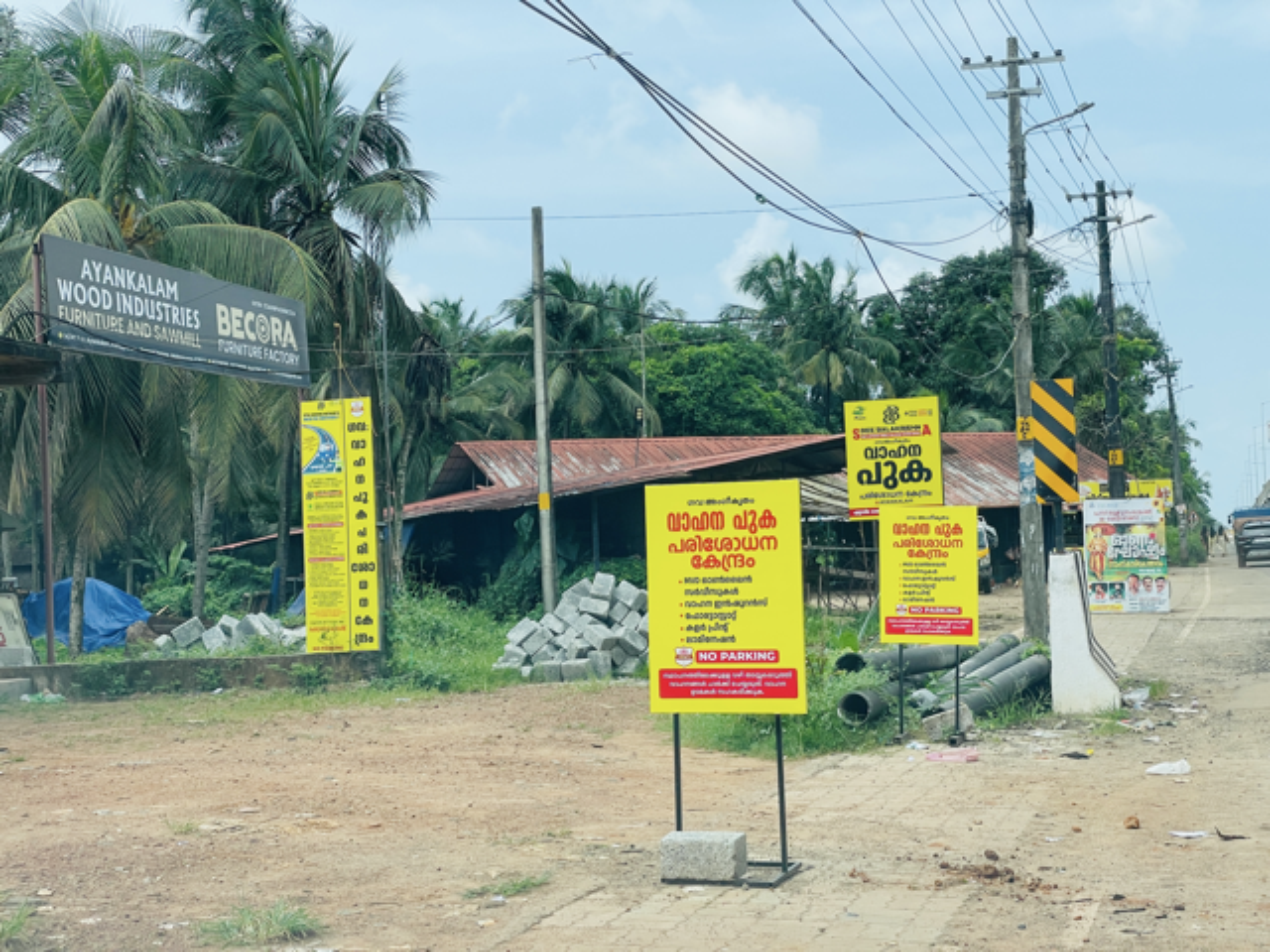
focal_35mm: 52
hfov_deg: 36.8
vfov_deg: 28.0
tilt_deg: +4.7
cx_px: 635
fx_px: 1908
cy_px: 476
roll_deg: +3.4
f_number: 2
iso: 25
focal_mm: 6
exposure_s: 1/959
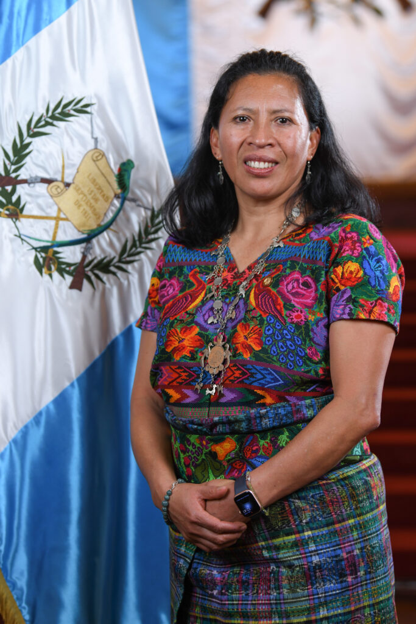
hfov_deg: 14.4
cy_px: 312
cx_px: 208
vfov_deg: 21.5
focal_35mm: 95
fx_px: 1646
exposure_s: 1/160
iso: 400
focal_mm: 95
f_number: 3.5
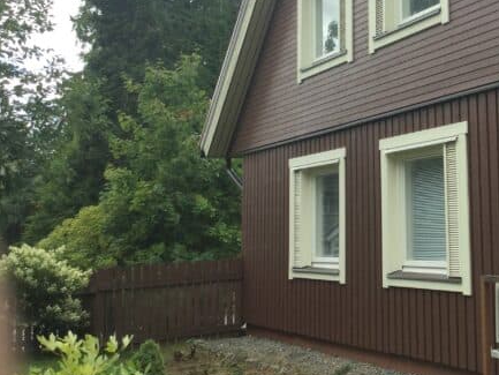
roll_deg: +0.8
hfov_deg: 33.3
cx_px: 440
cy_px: 122
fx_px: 793
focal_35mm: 55
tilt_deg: +8.8
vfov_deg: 26.4
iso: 25
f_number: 2.4
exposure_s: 1/292
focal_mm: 3.3
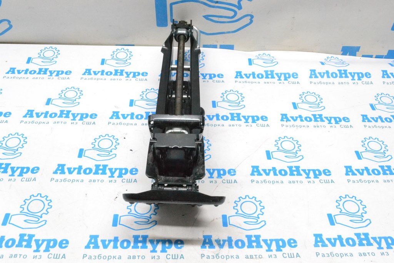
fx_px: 394
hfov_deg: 53.1
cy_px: 132
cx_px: 197
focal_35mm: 36
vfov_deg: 36.9
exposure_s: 1/100
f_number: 13
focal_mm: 24
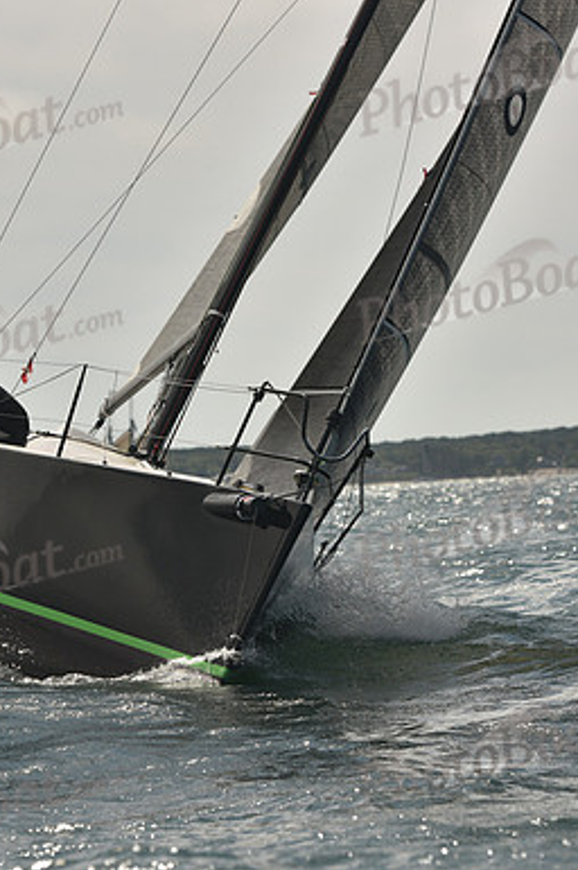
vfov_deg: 11.8
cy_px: 435
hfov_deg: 7.8
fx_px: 4222
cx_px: 242
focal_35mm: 175
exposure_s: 1/2500
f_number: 5
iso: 320
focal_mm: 116
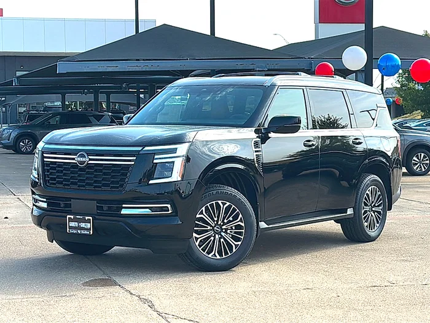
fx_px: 807
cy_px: 162
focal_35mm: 65
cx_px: 215
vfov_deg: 22.6
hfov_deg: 29.8
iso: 100
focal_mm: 6.86
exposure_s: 1/2907
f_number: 1.78
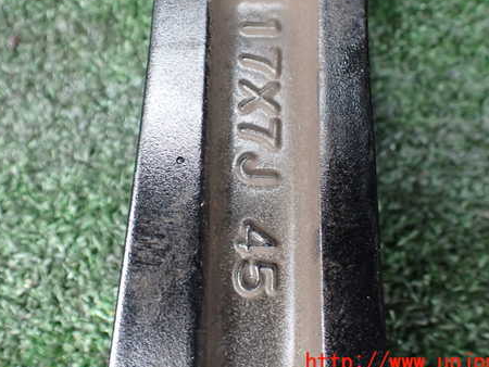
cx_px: 225
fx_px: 565
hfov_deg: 46.7
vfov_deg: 35.7
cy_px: 132
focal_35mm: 40
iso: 800
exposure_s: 1/50
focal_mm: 5.4
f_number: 2.3
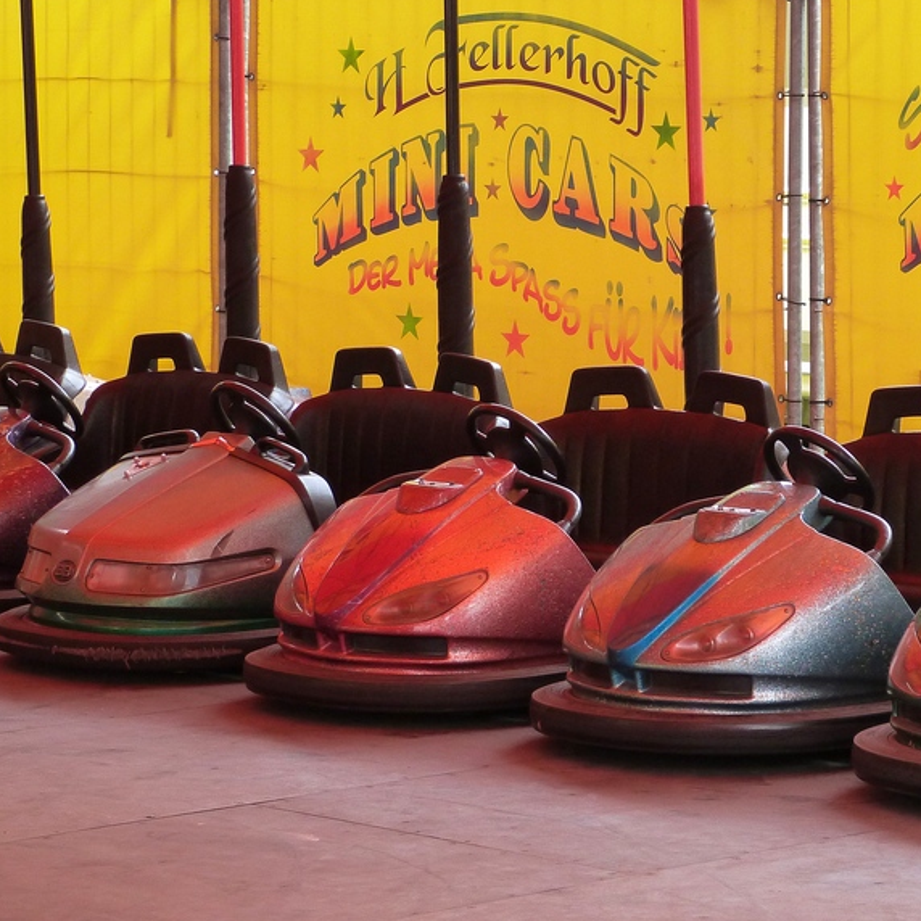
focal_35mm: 139
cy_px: 406
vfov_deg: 12.6
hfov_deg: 12.5
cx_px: 792
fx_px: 4184
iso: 320
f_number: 3.4
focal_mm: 16.1
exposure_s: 1/60
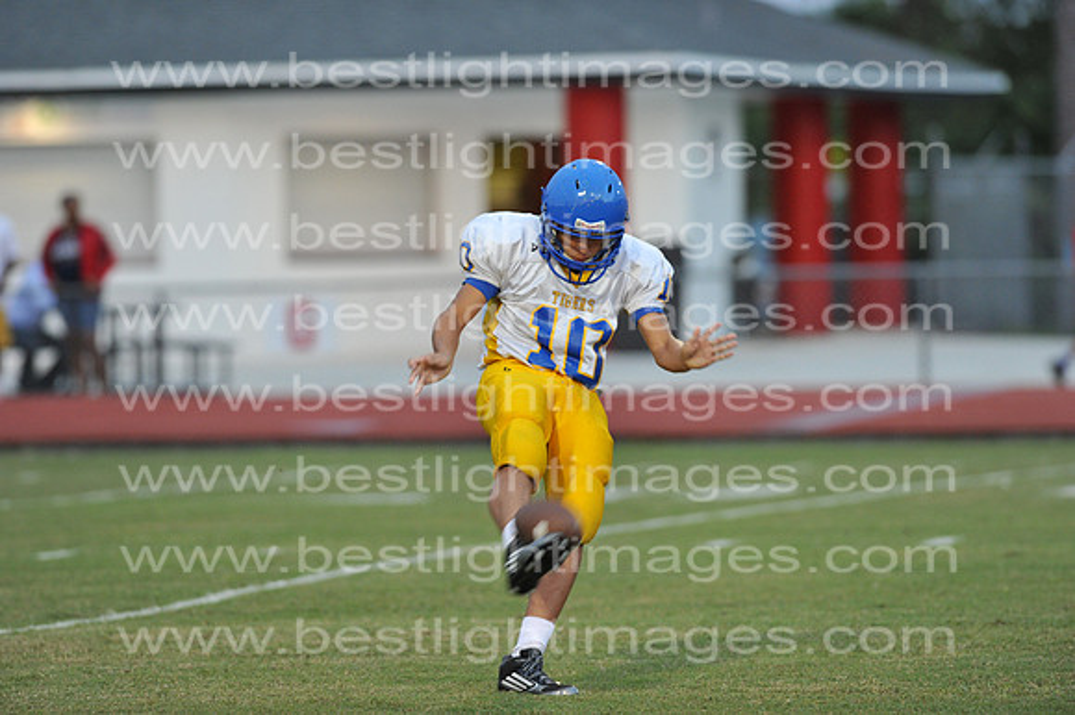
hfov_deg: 6.9
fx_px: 8953
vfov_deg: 4.6
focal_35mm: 300
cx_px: 538
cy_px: 358
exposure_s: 1/500
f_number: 4
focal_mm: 300
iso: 2500
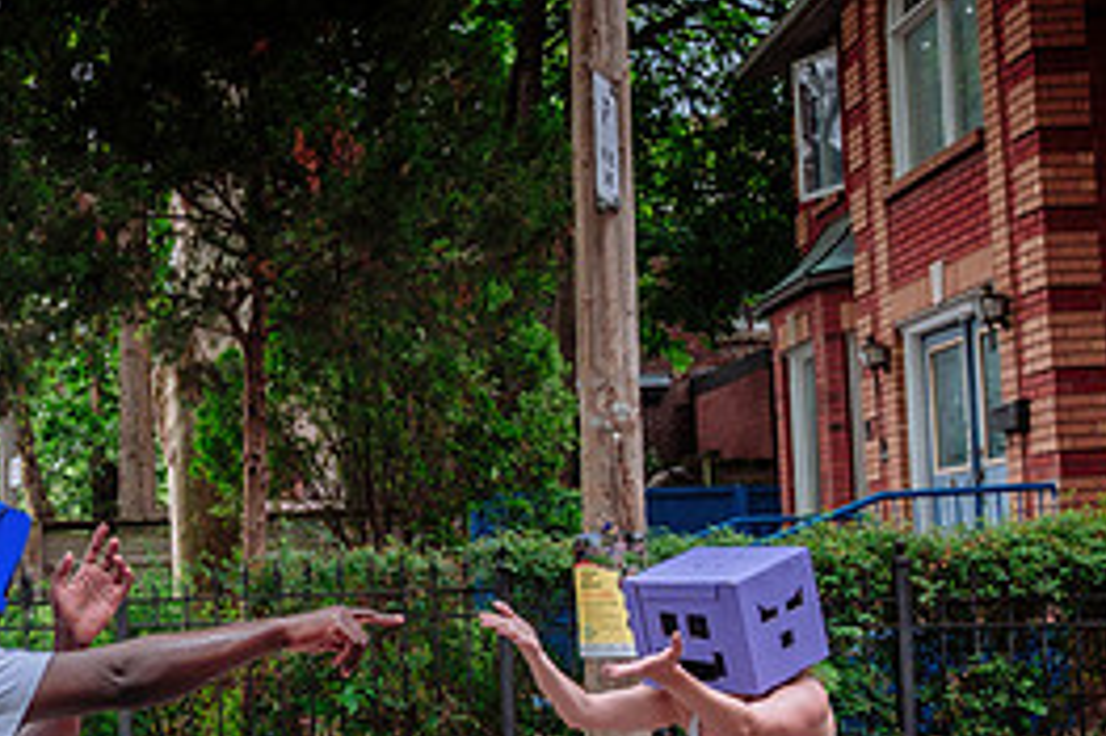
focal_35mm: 53
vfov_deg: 25.3
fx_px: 1627
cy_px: 528
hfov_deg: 34.8
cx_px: 55
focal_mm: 16
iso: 500
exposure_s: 1/200
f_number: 2.8
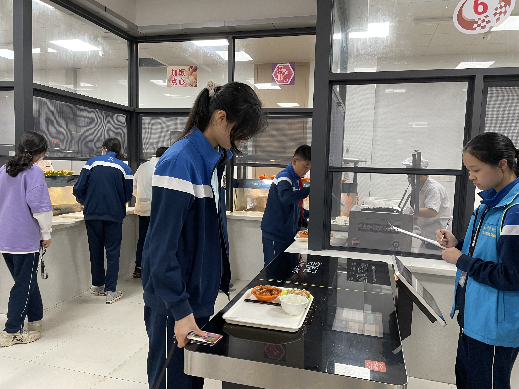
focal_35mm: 26
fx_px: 390
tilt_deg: -2.8
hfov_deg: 67.3
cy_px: 194
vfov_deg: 53.1
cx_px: 260
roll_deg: -2.7
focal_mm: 4.2
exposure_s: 1/50
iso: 125
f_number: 1.6
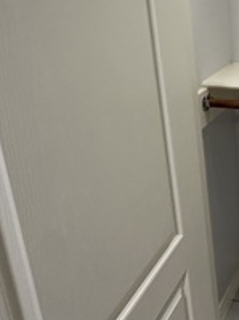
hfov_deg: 25.9
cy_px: 73
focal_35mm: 47
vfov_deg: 39.2
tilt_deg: -14.5
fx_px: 433
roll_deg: +0.7
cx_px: 319
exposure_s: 1/60
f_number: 2.2
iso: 250
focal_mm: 2.22
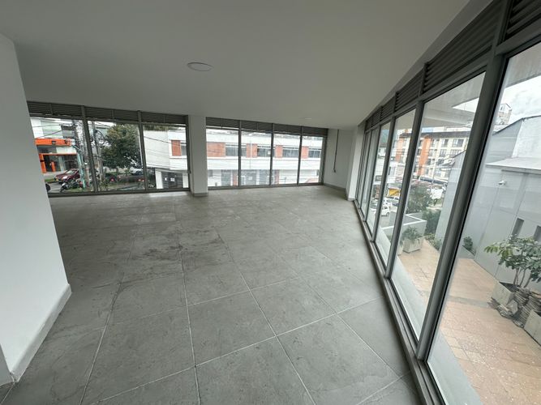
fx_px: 219
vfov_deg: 85.7
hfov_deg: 102.1
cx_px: 270
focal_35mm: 14
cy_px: 202
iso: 40
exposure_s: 1/530
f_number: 2.2
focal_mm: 2.22
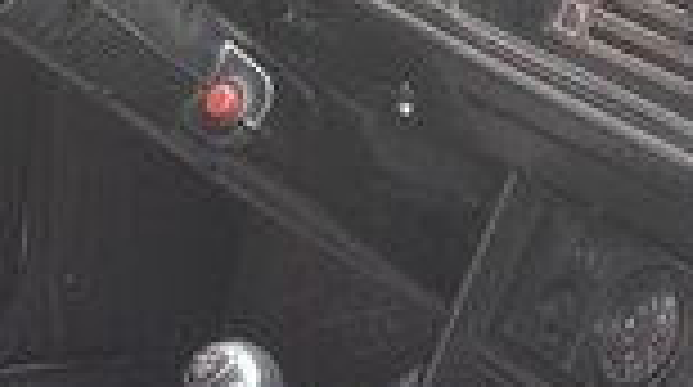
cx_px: 292
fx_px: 2403
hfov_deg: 16.4
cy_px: 488
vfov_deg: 9.1
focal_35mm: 131
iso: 64
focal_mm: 3.7
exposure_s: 1/33
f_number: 1.9
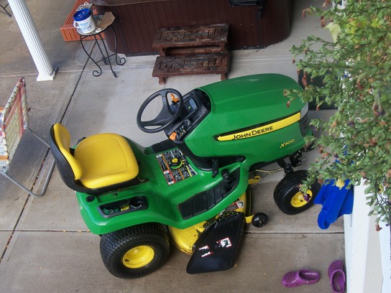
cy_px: 146
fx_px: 565
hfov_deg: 38.2
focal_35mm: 50
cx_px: 196
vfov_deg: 29.1
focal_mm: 8.8
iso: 80
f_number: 3.8
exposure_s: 1/100
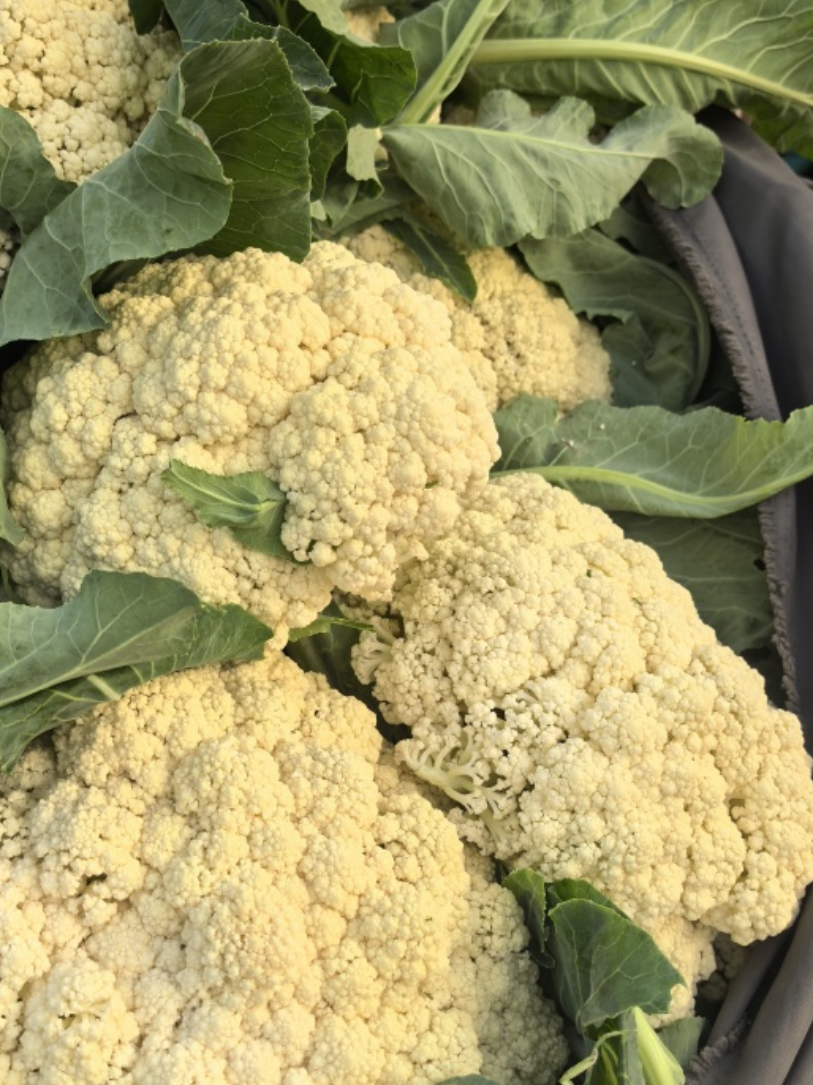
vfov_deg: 44.8
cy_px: 562
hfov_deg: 34.0
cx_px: 269
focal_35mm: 42
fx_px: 1316
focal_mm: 6.98
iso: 500
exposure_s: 1/1370
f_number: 2
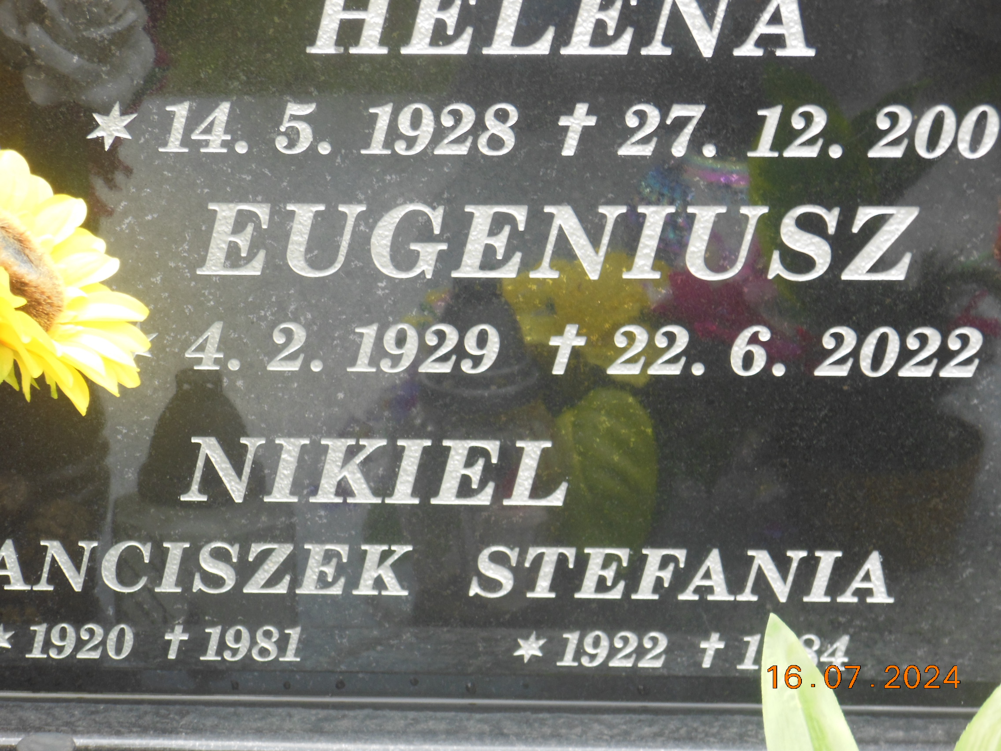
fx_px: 3672
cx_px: 500
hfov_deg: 15.5
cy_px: 376
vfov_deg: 11.7
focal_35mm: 127
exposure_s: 1/60
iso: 125
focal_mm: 22.6
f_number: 5
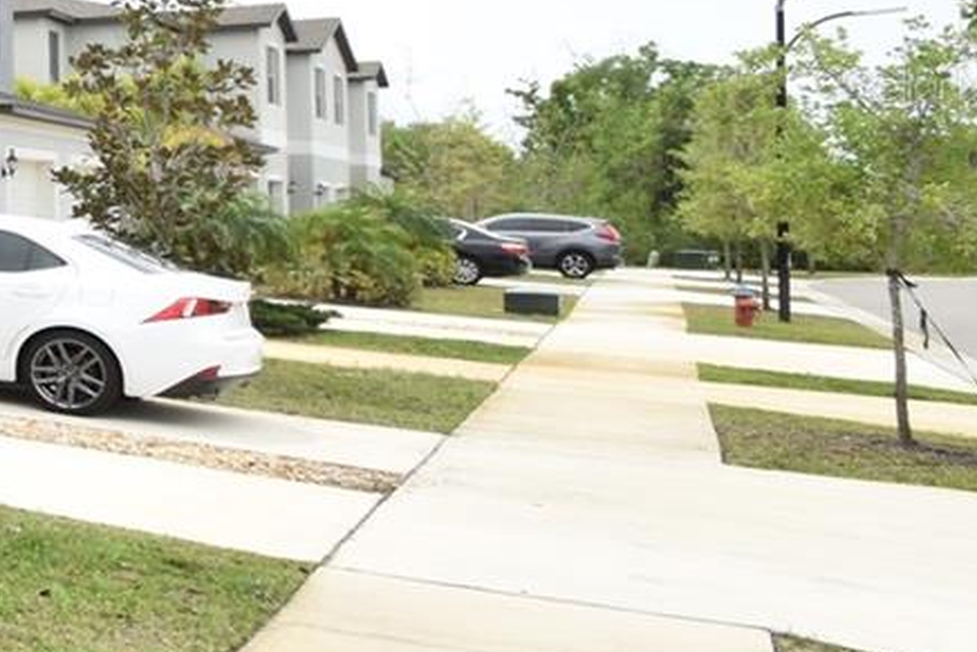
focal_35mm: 55
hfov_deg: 22.4
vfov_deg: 24.1
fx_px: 1493
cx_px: -753
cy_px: 85
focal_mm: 10
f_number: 9
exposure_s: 1/320
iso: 200
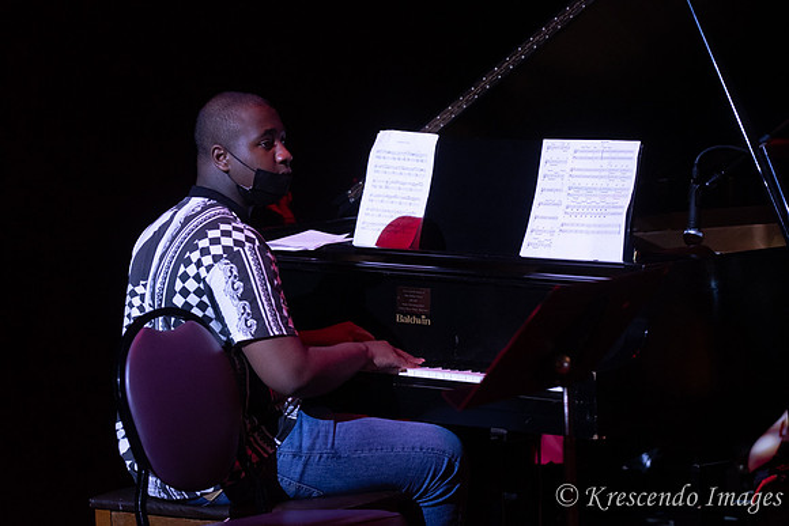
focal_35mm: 180
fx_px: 3946
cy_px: 263
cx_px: 394
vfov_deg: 7.6
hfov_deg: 11.4
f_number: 2.8
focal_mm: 120
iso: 1600
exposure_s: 1/200
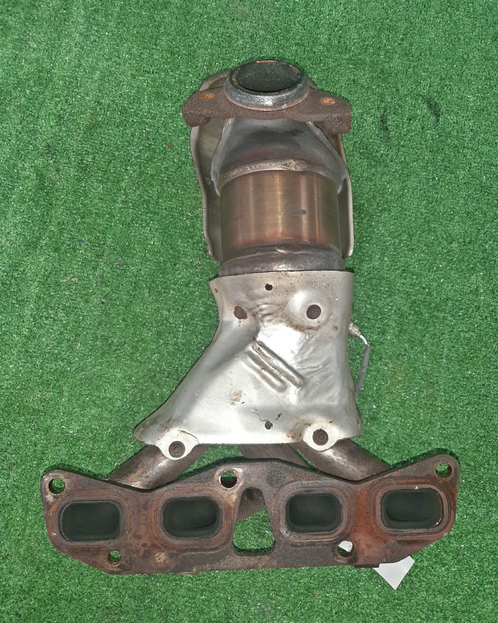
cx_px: 262
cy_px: 301
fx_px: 534
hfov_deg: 50.0
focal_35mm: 29
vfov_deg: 60.4
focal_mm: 3.93
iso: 204
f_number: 1.7
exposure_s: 1/33
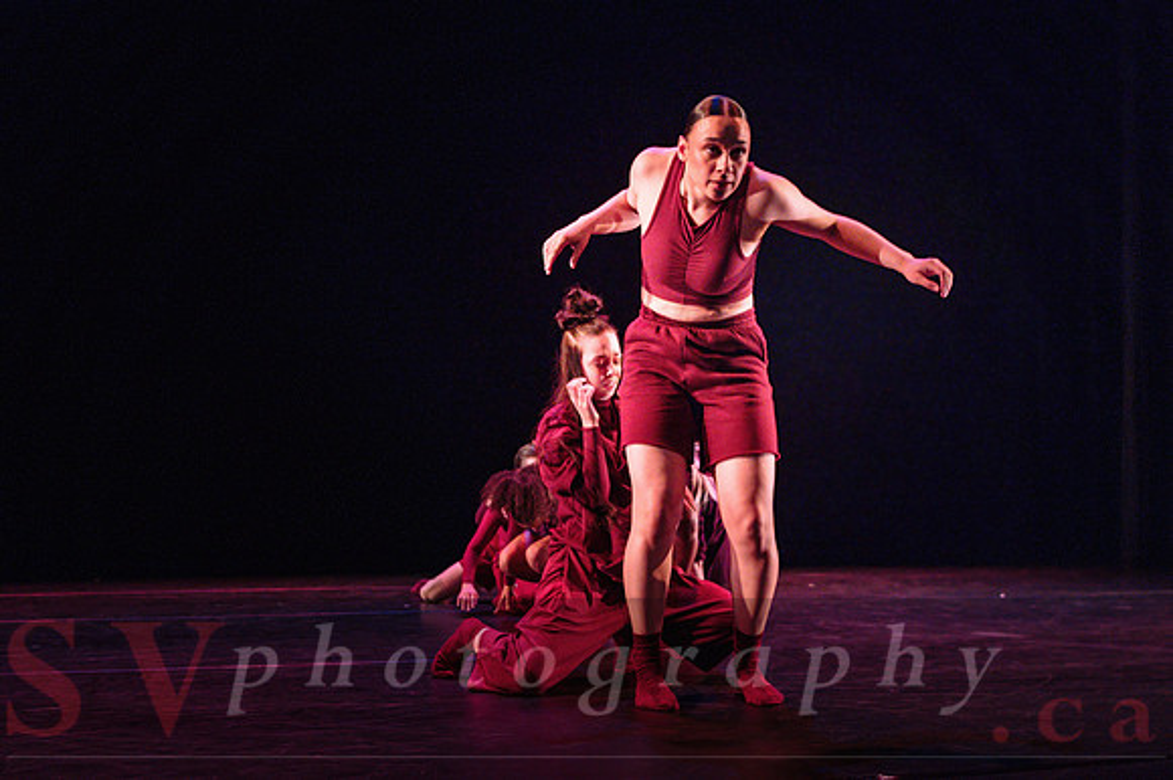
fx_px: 1221
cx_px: 586
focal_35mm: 37
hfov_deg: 51.3
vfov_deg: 35.2
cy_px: 504
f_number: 2.8
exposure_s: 1/200
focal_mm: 29
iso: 2000
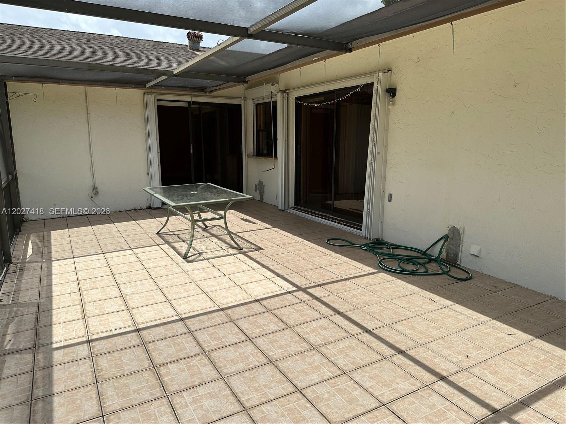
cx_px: 283
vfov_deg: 56.8
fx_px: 392
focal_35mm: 24
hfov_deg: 71.6
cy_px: 212
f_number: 1.78
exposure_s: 1/6623
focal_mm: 6.86
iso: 80
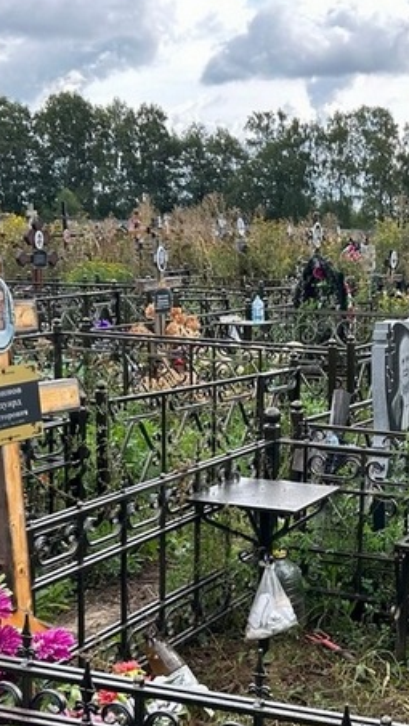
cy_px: 487
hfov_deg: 18.2
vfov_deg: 32.5
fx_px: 1233
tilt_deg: -14.6
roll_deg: +0.1
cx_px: 441
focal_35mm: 64
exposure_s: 1/909
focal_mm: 5.7
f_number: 1.5
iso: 50
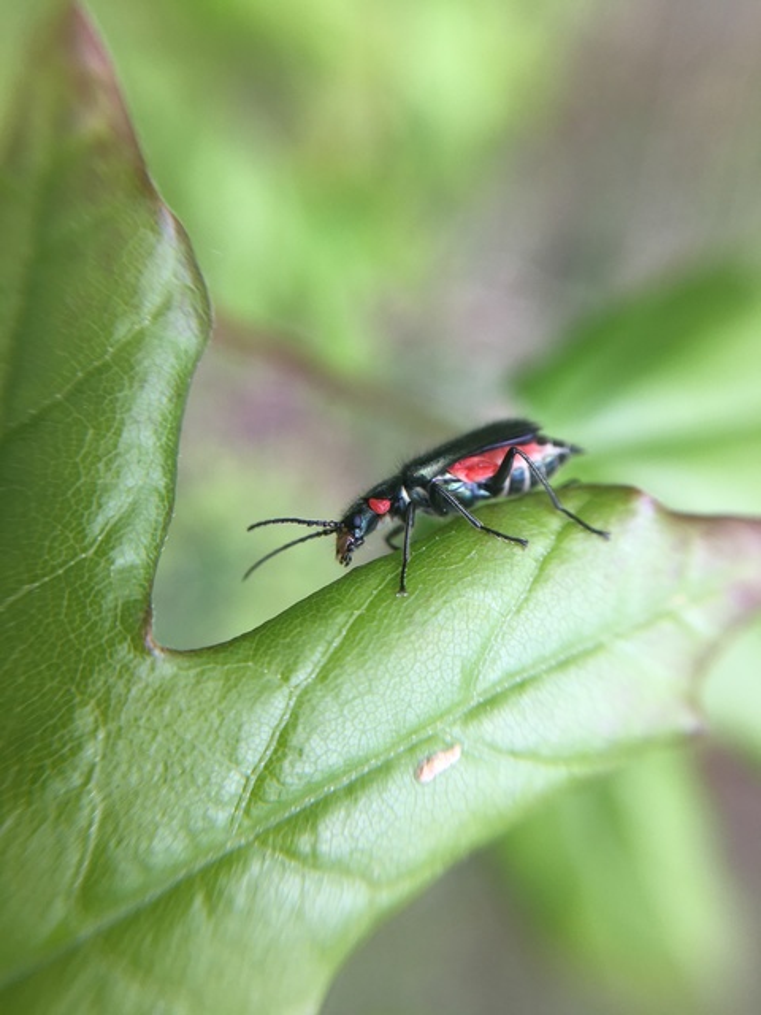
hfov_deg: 48.2
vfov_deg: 61.7
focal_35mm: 29
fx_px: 850
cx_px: 380
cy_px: 508
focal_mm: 4.15
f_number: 2.2
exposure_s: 1/197
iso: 25
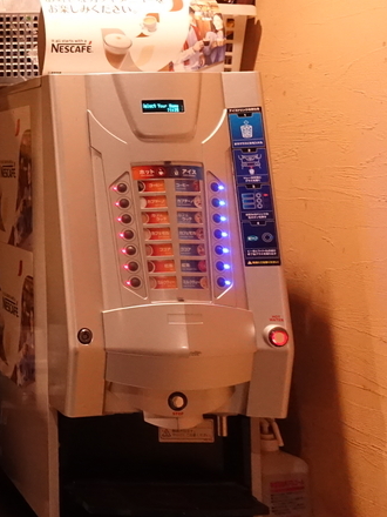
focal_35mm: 63
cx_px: -274
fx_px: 939
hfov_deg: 18.9
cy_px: 116
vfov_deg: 30.1
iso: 1600
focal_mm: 8.8
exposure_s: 1/40
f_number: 2.8
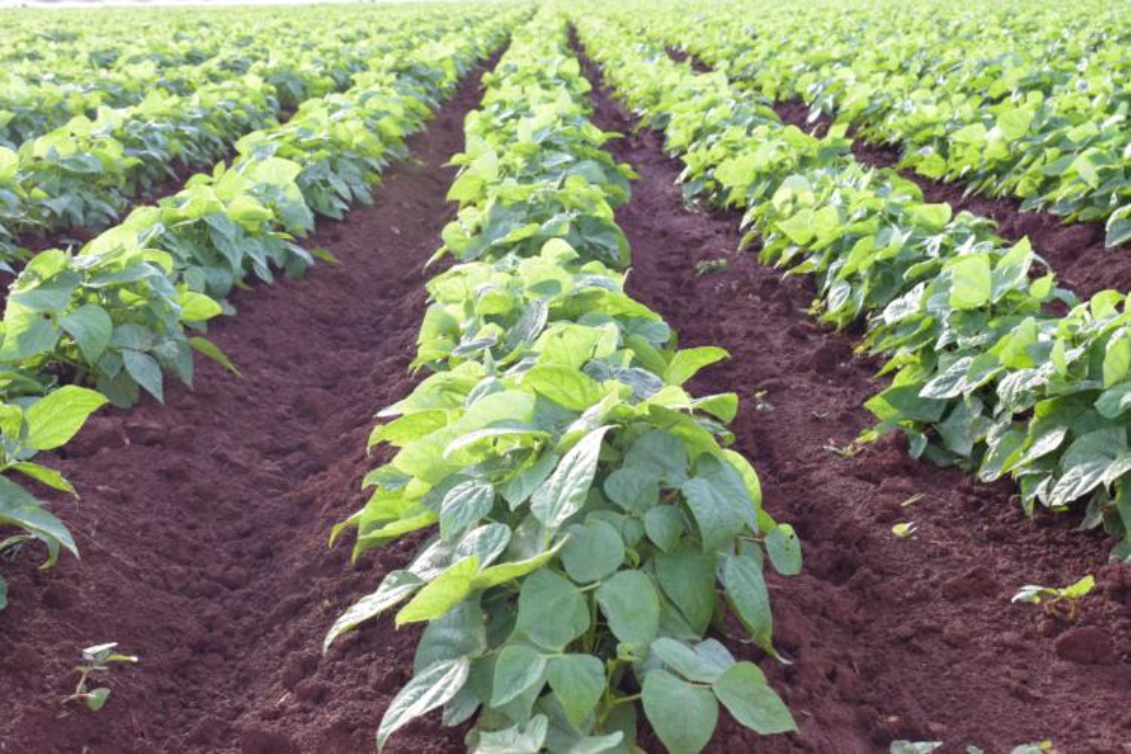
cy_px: 377
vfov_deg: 28.1
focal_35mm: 48
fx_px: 1508
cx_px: 566
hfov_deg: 41.1
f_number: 9
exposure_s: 1/320
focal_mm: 32
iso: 1600
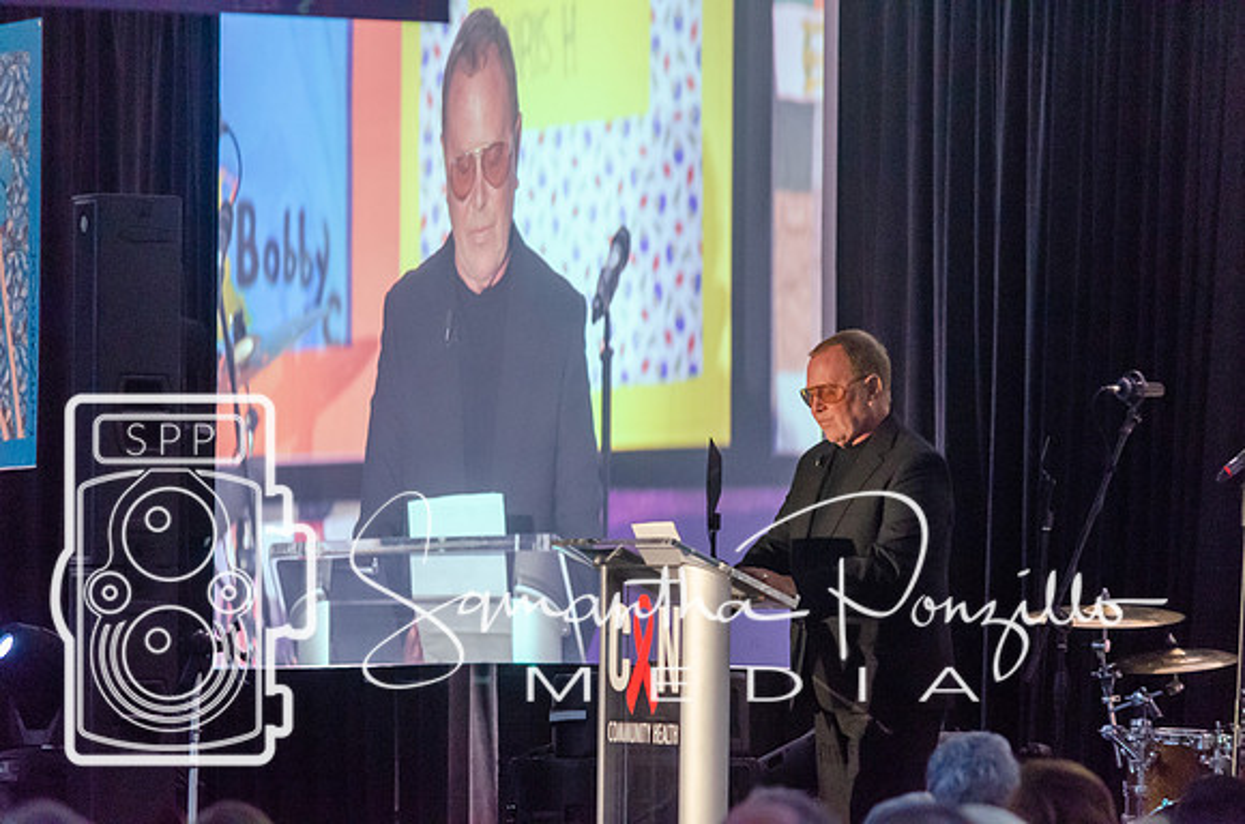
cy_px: 412
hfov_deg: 8.3
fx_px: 8541
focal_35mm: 248
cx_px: 622
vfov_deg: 5.5
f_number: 5
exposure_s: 1/80
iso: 3200
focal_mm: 165
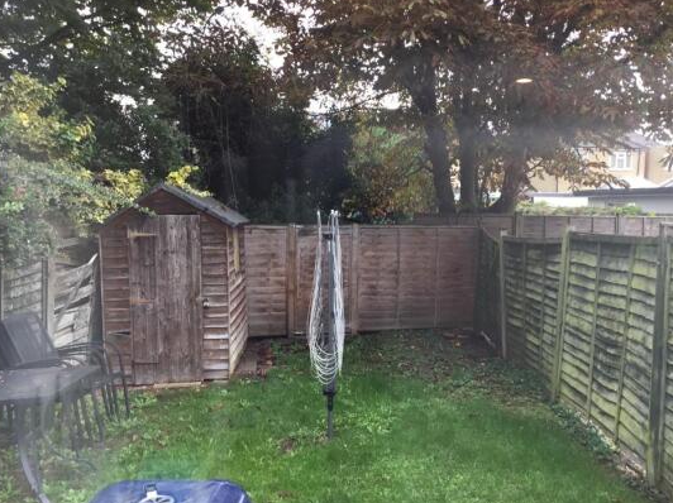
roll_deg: -0.2
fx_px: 660
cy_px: 261
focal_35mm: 34
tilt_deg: -5.3
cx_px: 356
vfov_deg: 41.7
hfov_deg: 54.0
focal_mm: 3.3
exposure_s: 1/50
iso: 25
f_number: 2.4
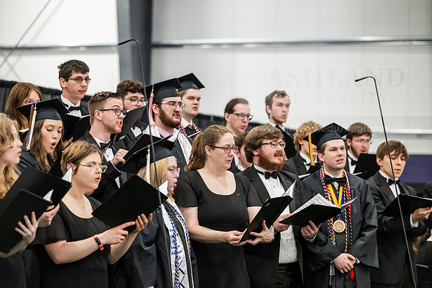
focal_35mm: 102
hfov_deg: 20.0
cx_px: 216
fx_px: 1224
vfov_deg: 13.4
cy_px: 144
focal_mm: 102
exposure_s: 1/200
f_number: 3.2
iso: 2500
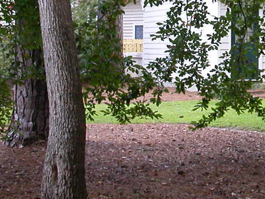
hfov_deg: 20.5
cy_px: 20
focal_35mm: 94
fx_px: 719
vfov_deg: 15.5
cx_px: 238
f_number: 2.7
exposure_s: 1/108
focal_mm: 5.6
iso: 100
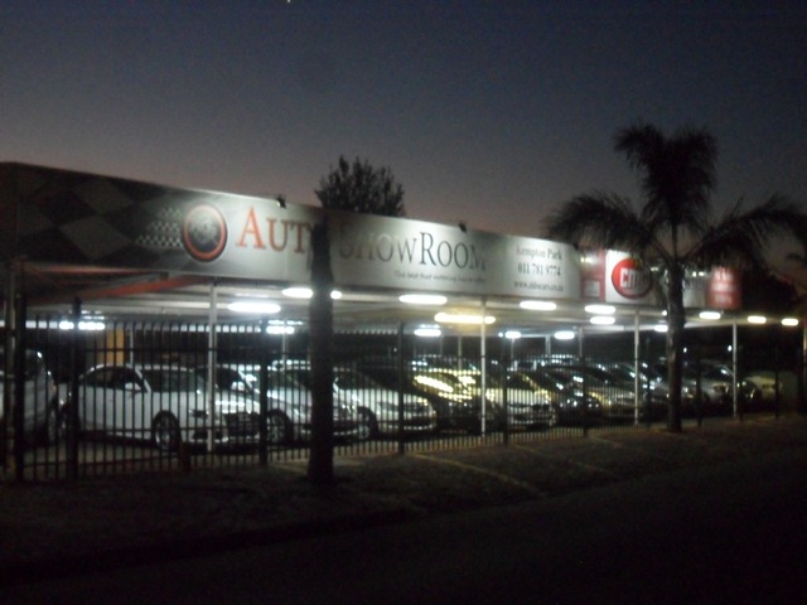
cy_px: 302
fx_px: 1026
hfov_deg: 42.9
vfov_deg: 32.9
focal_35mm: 44
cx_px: 404
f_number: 4.5
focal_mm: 7.8
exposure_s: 1/15
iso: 640
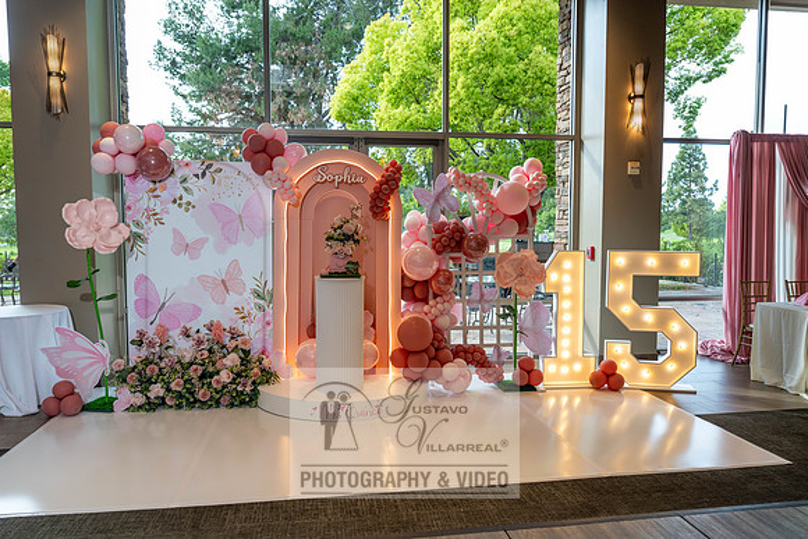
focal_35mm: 27
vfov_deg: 48.0
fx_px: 606
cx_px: 404
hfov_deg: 67.4
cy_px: 270
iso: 640
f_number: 3.5
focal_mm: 27
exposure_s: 1/200
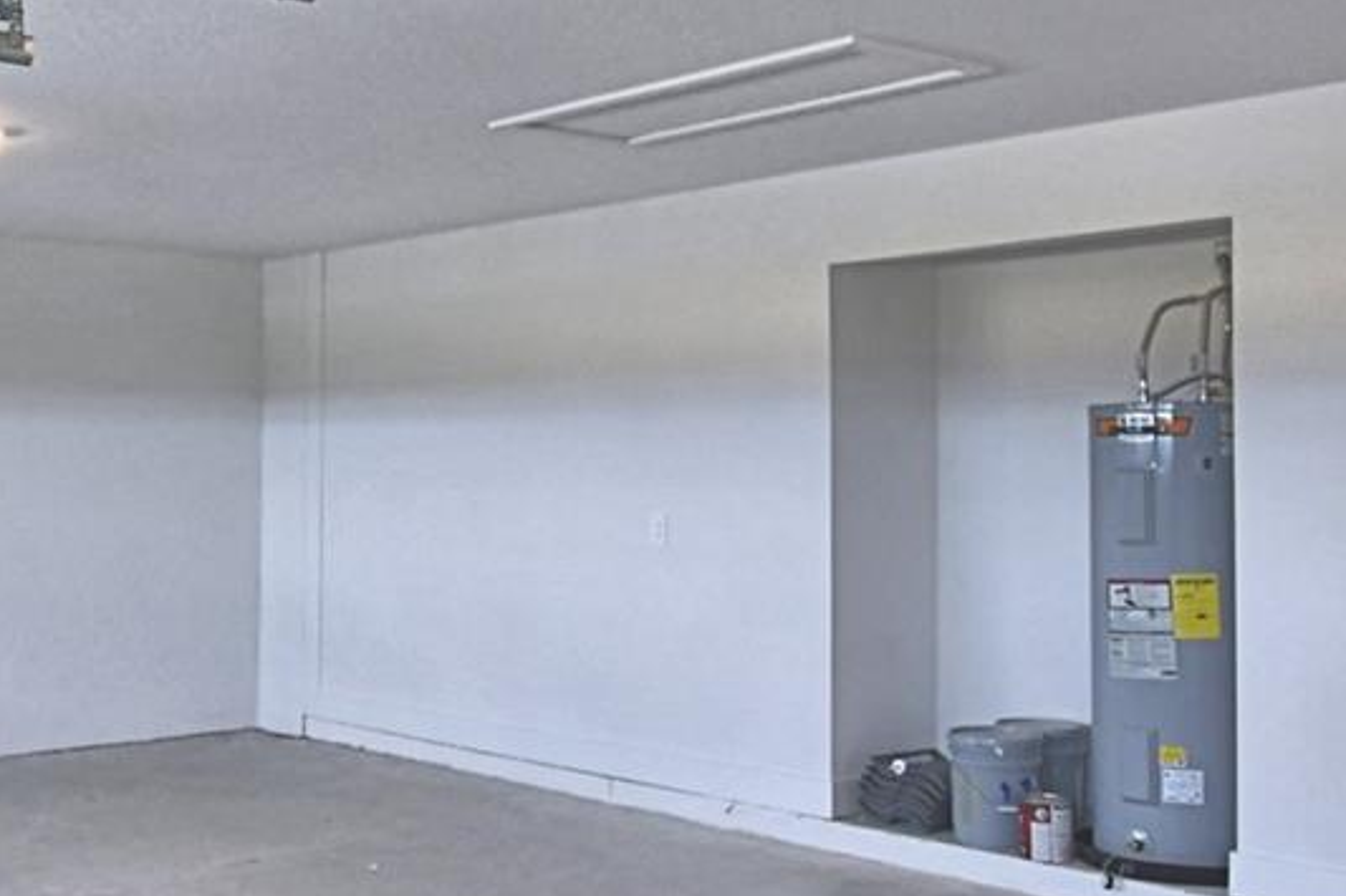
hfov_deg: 42.6
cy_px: 452
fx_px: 1682
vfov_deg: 29.8
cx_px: 376
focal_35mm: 45
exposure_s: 1/80
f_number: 4.5
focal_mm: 10
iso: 400
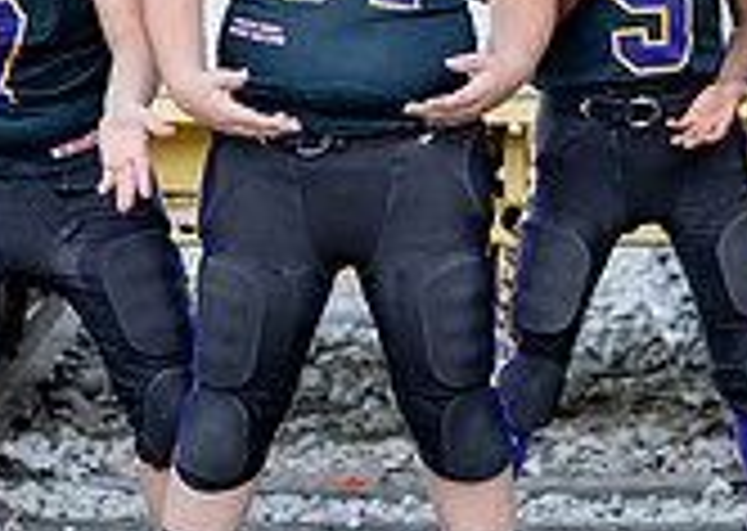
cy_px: 47
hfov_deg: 9.0
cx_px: 392
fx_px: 4745
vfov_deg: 6.4
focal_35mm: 224
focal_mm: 50
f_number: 2.5
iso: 160
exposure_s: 1/400
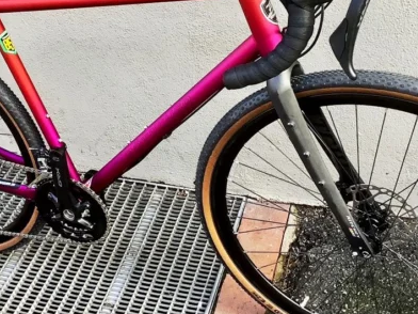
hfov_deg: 33.8
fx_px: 688
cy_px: 74
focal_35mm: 57
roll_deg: +7.2
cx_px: 187
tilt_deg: -39.8
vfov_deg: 25.3
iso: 80
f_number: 2.4
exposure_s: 1/120
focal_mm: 3.3
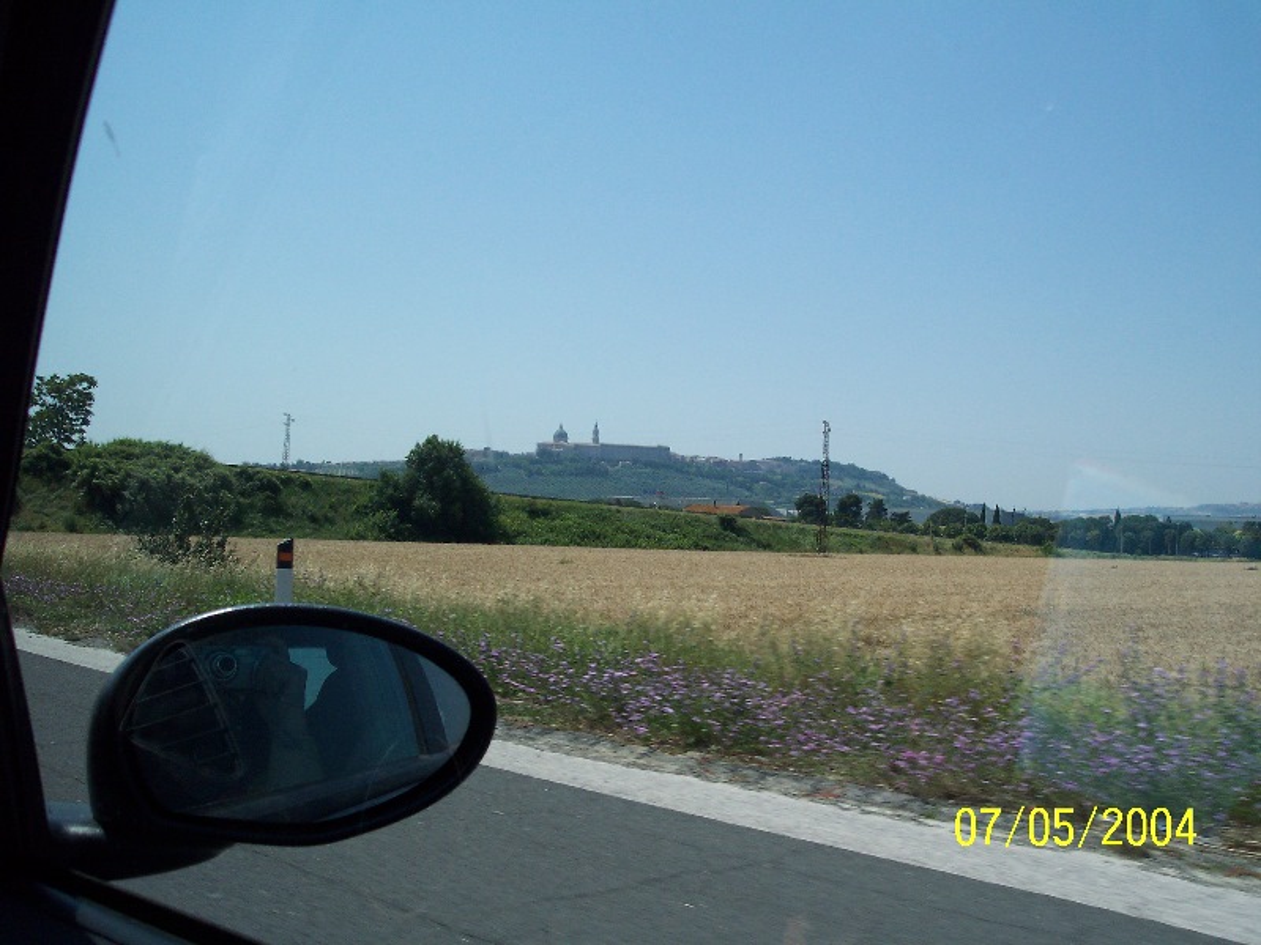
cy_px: 472
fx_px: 1384
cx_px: 630
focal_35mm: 38
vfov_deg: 37.7
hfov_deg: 49.0
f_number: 4.8
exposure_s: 1/1000
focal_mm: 8
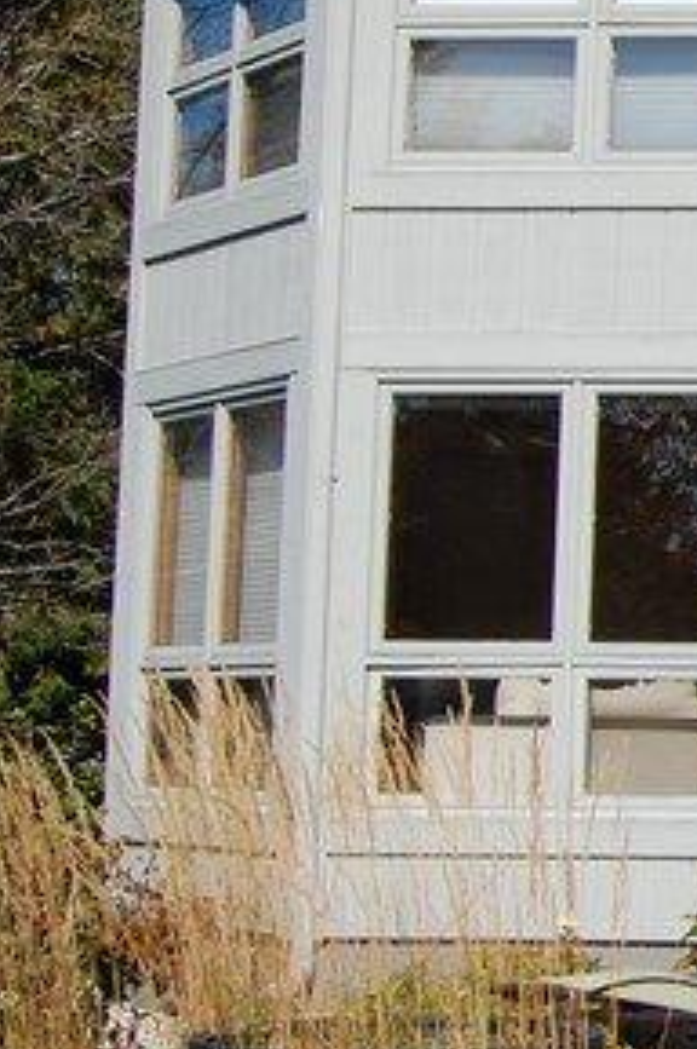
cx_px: 1739
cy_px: 408
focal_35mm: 117
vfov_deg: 17.5
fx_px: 3406
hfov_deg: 10.0
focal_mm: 22
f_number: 11
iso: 400
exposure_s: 1/500
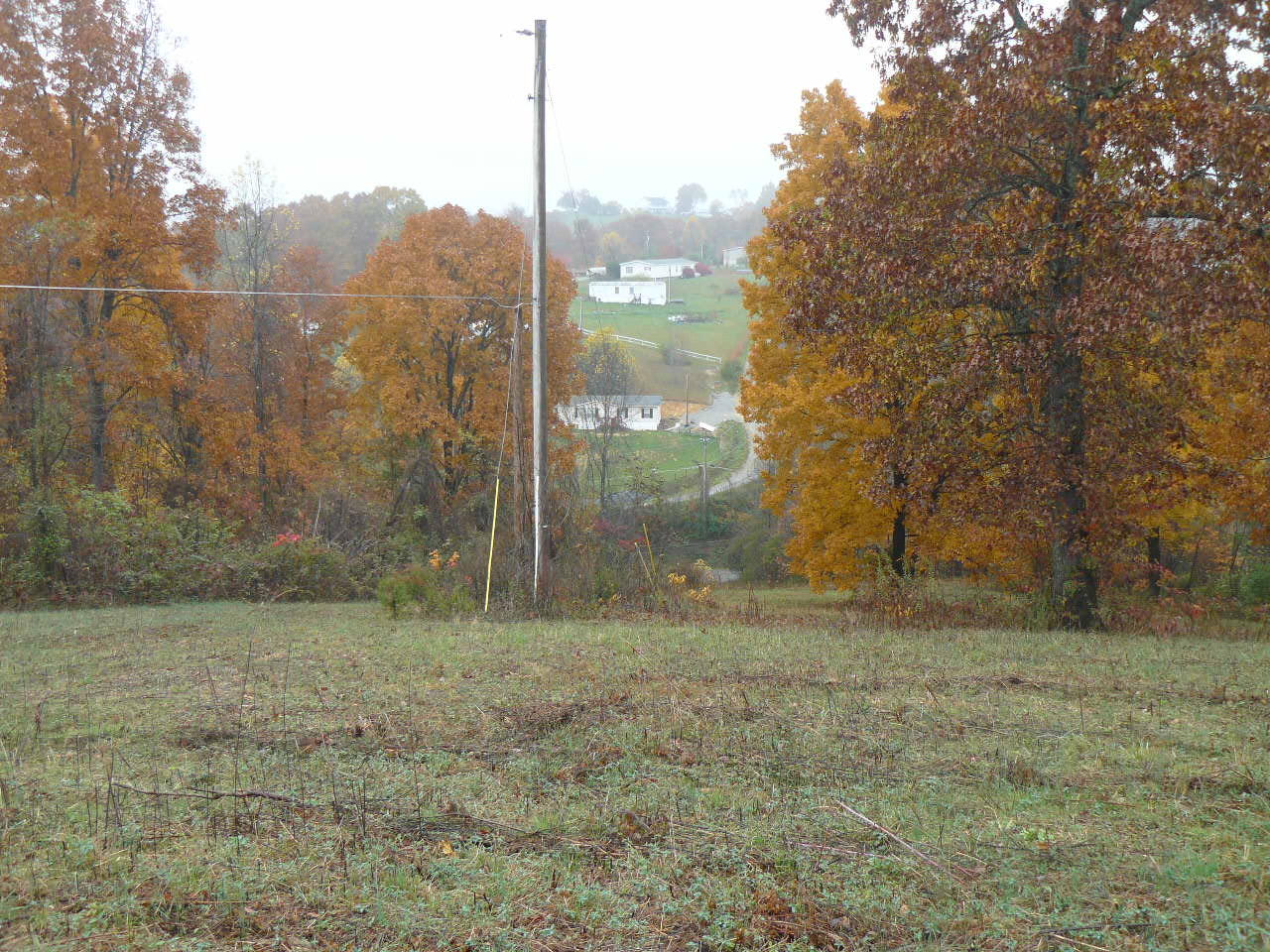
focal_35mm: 36
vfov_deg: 39.7
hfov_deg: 51.4
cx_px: 635
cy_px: 476
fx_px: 1321
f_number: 2.8
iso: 100
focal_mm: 6
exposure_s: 1/125
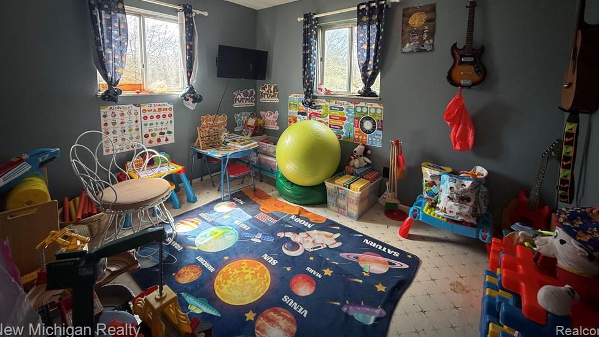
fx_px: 254
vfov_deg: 64.8
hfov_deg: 99.4
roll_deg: -0.8
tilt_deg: -4.3
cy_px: 105
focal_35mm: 16
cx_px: 304
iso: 160
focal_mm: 2.22
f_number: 2.2
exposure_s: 1/99
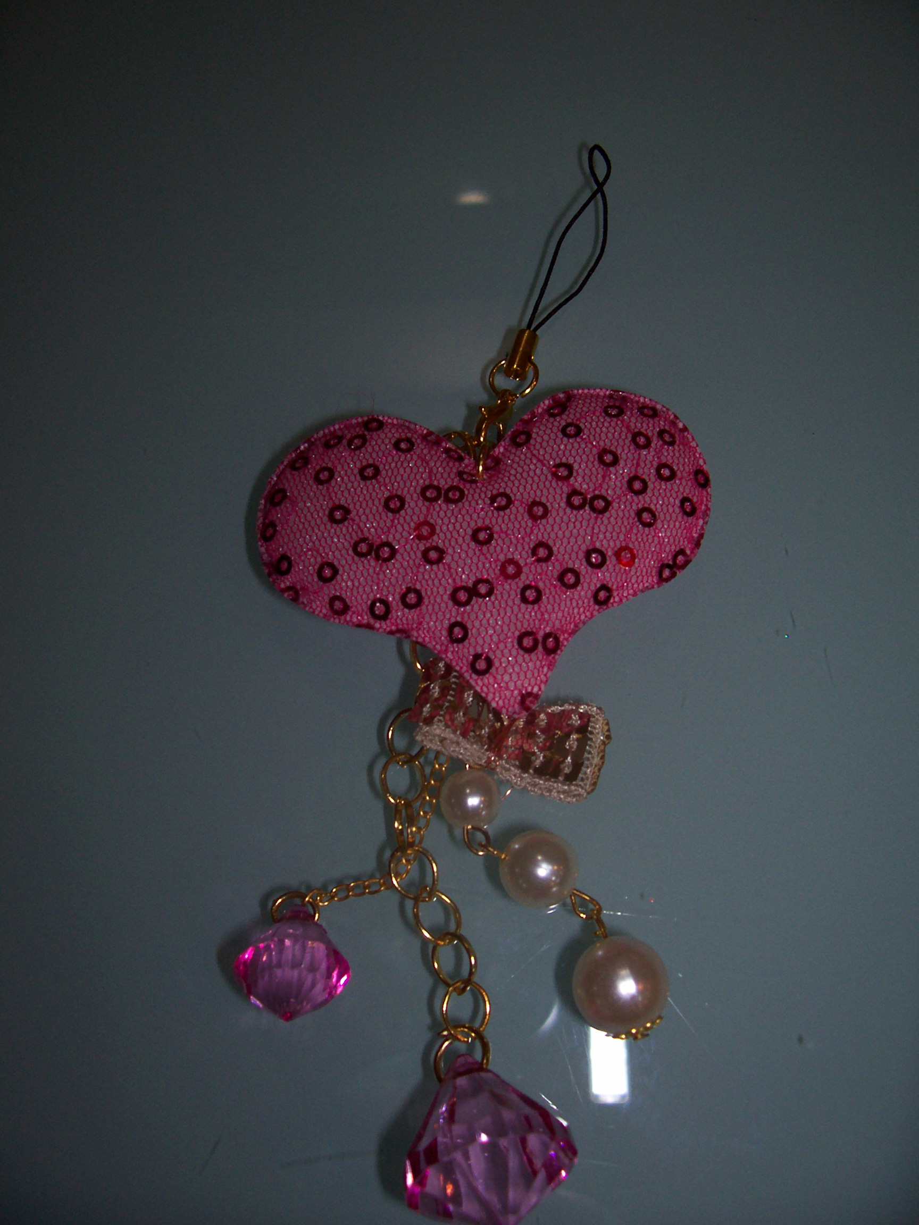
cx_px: 460
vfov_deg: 54.0
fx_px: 1204
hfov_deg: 41.8
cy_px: 612
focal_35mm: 34
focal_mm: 5.6
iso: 80
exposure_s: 1/64
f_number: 2.7
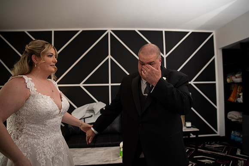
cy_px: 83
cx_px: 124
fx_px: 166
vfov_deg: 53.1
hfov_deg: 73.8
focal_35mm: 24
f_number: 2.8
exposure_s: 1/1600
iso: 1600
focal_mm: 24
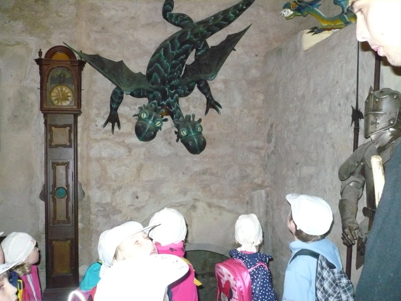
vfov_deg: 40.7
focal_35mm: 35
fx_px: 405
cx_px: 200
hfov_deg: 52.6
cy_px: 150
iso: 640
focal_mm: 5.8
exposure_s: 1/30
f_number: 2.8
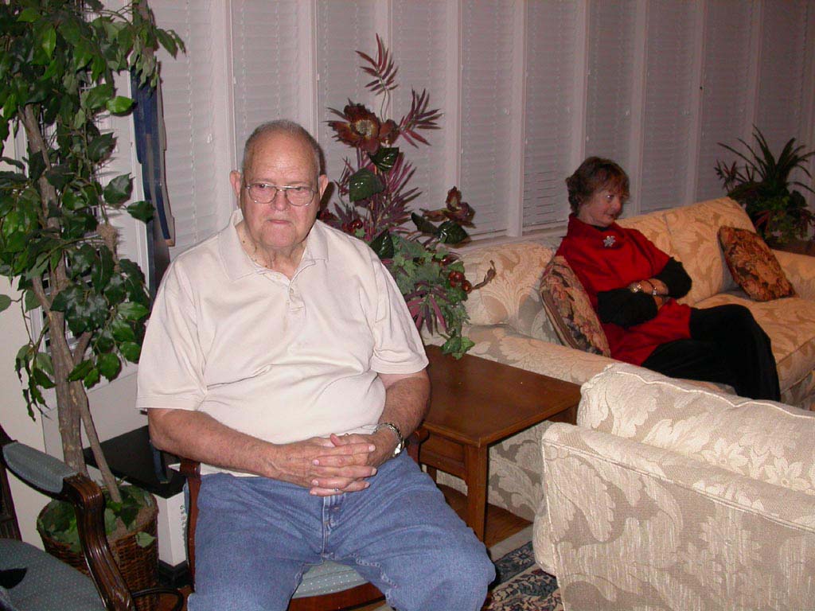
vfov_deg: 37.7
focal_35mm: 38
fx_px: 895
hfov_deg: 49.0
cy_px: 306
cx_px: 408
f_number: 2.6
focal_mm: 7.85
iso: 200
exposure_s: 1/60
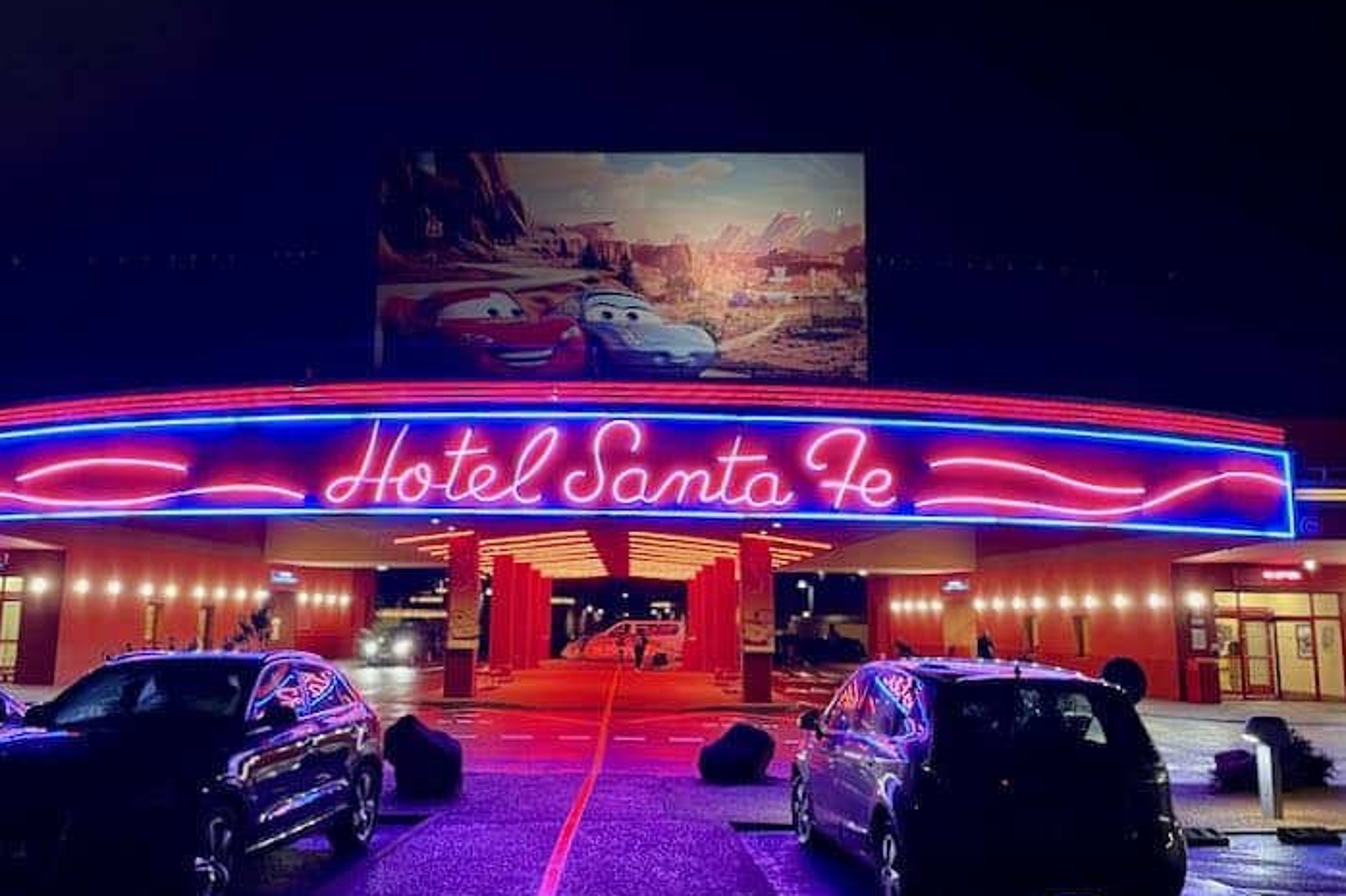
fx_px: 1159
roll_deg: -0.4
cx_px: 613
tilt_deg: +9.5
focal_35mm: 31
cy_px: 432
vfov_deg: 42.3
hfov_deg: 60.2
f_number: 1.6
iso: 640
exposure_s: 1/33
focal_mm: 4.2
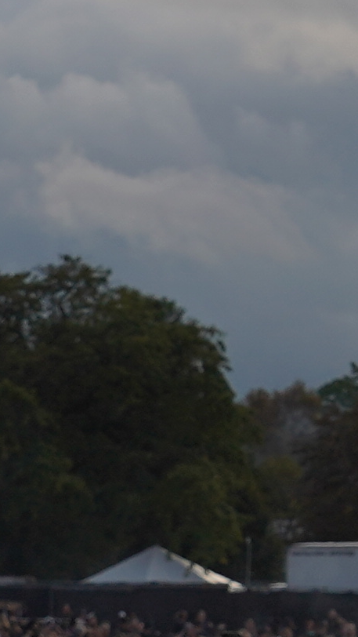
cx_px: 60
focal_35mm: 333
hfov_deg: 3.6
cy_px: 650
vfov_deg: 6.5
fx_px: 5617
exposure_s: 1/160
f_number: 6.3
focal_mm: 43
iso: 100
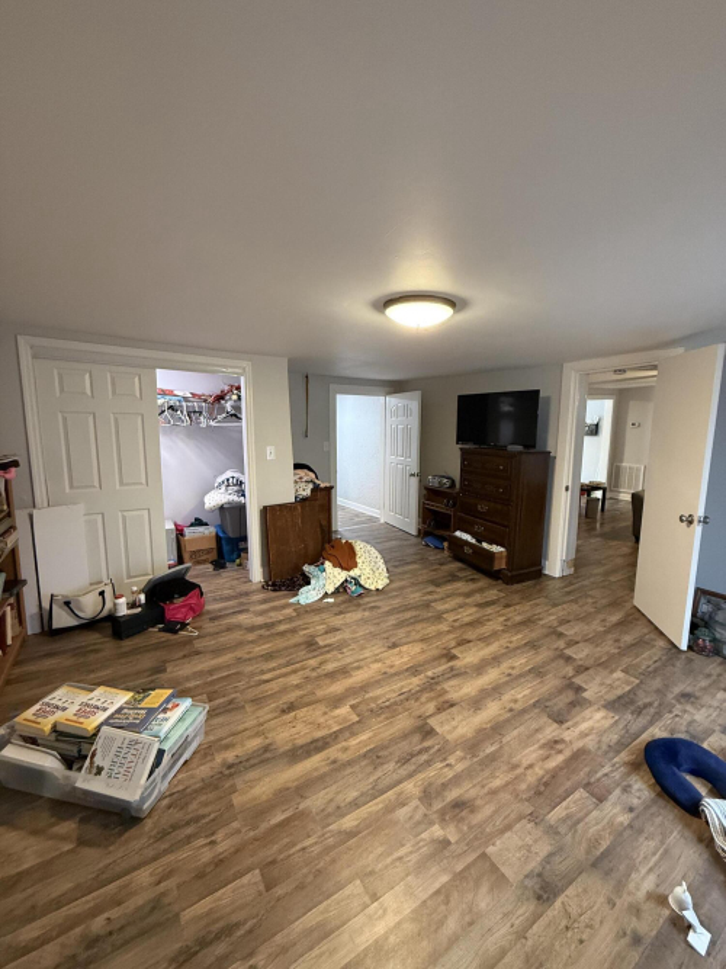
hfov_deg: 85.7
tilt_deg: -6.9
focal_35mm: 14
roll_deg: -0.6
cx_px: 363
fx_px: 392
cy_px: 484
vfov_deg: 102.1
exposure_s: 1/60
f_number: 2.2
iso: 500
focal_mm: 2.22
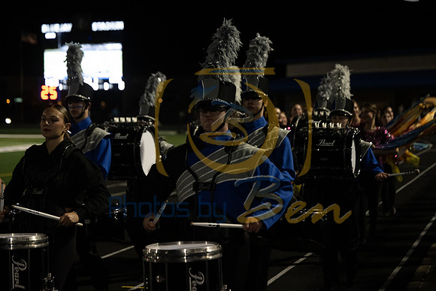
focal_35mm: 70
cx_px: 218
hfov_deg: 28.8
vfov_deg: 19.5
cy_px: 146
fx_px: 848
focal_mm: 70
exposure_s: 1/800
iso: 3200
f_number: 2.8
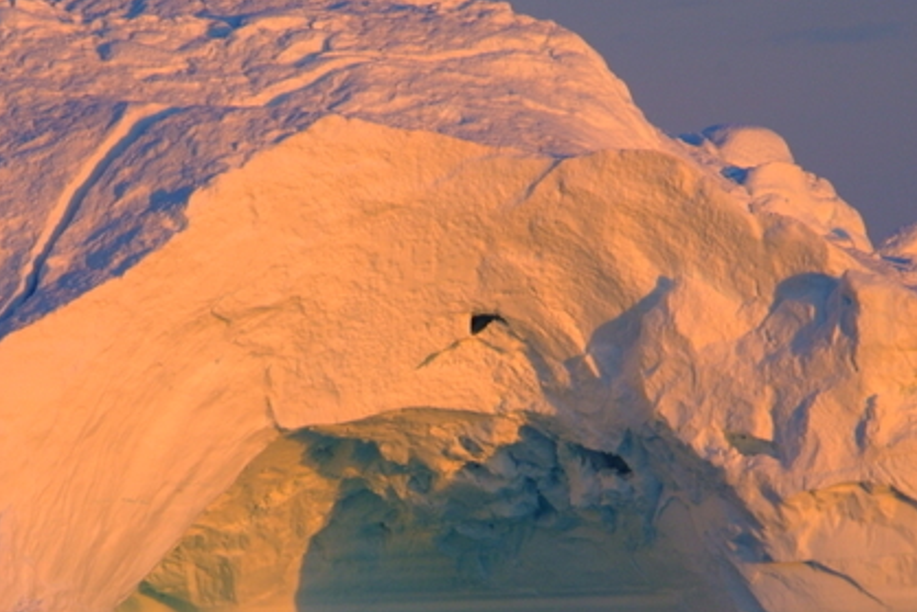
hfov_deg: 2.8
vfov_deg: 1.8
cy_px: 273
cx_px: 258
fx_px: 19008
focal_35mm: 746
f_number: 5.3
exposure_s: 1/500
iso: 400
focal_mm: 260
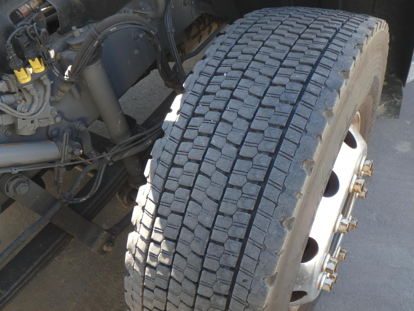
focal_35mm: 29
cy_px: 156
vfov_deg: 48.2
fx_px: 347
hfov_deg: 61.7
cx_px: 207
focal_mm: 5.2
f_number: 4.6
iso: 160
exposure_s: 1/60
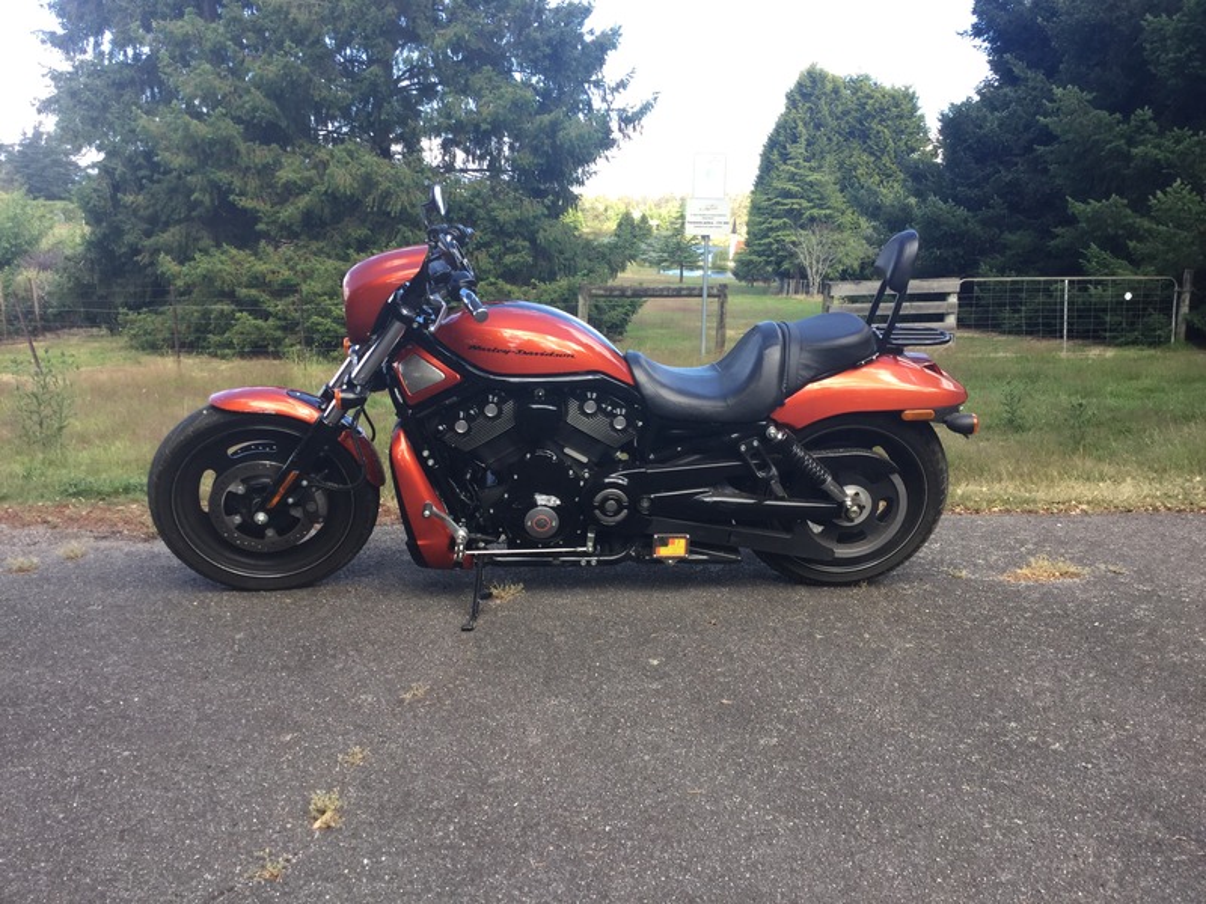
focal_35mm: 31
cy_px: 452
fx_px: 1080
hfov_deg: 58.4
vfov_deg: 45.4
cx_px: 603
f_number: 2.4
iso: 25
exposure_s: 1/132
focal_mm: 3.3
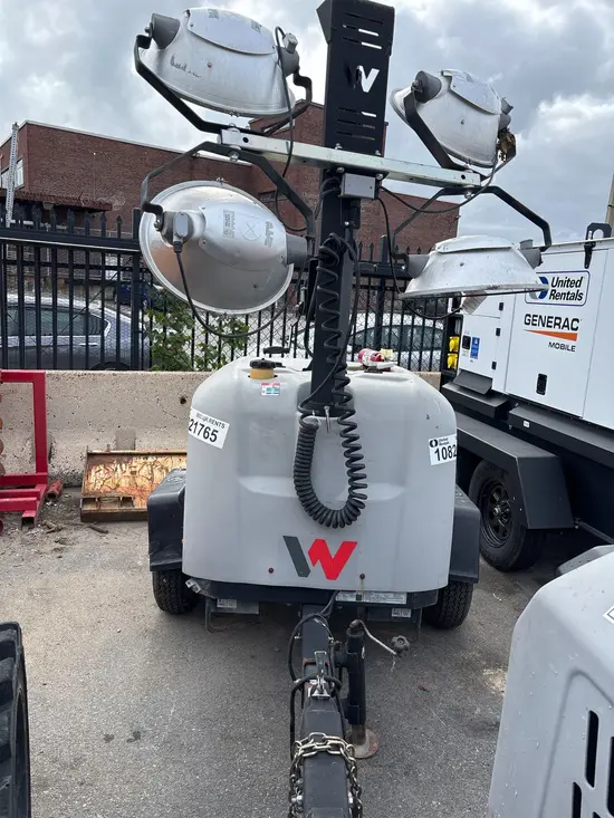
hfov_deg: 53.1
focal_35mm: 26
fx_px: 615
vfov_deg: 67.3
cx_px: 307
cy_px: 409
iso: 50
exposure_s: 1/1263
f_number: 1.6
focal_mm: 5.96
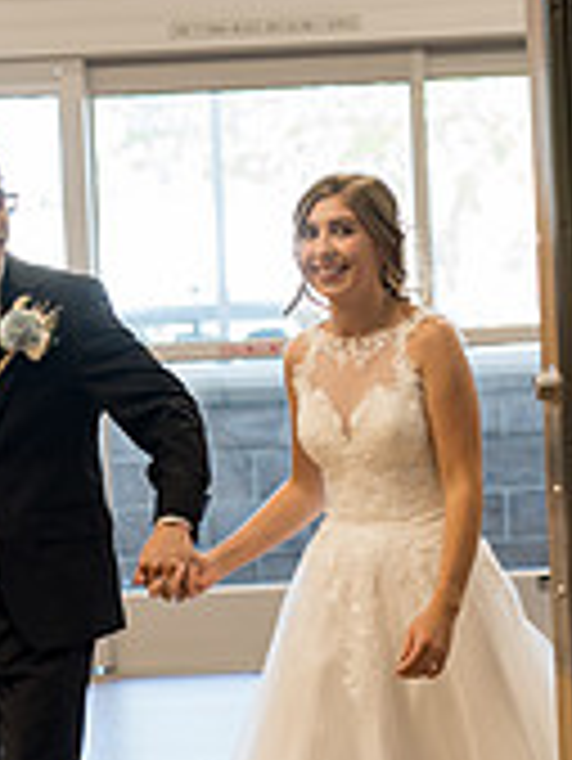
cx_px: 41
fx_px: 4775
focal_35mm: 217
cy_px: 549
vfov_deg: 9.1
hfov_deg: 6.8
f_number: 3.5
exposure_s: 1/160
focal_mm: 85
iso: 1250
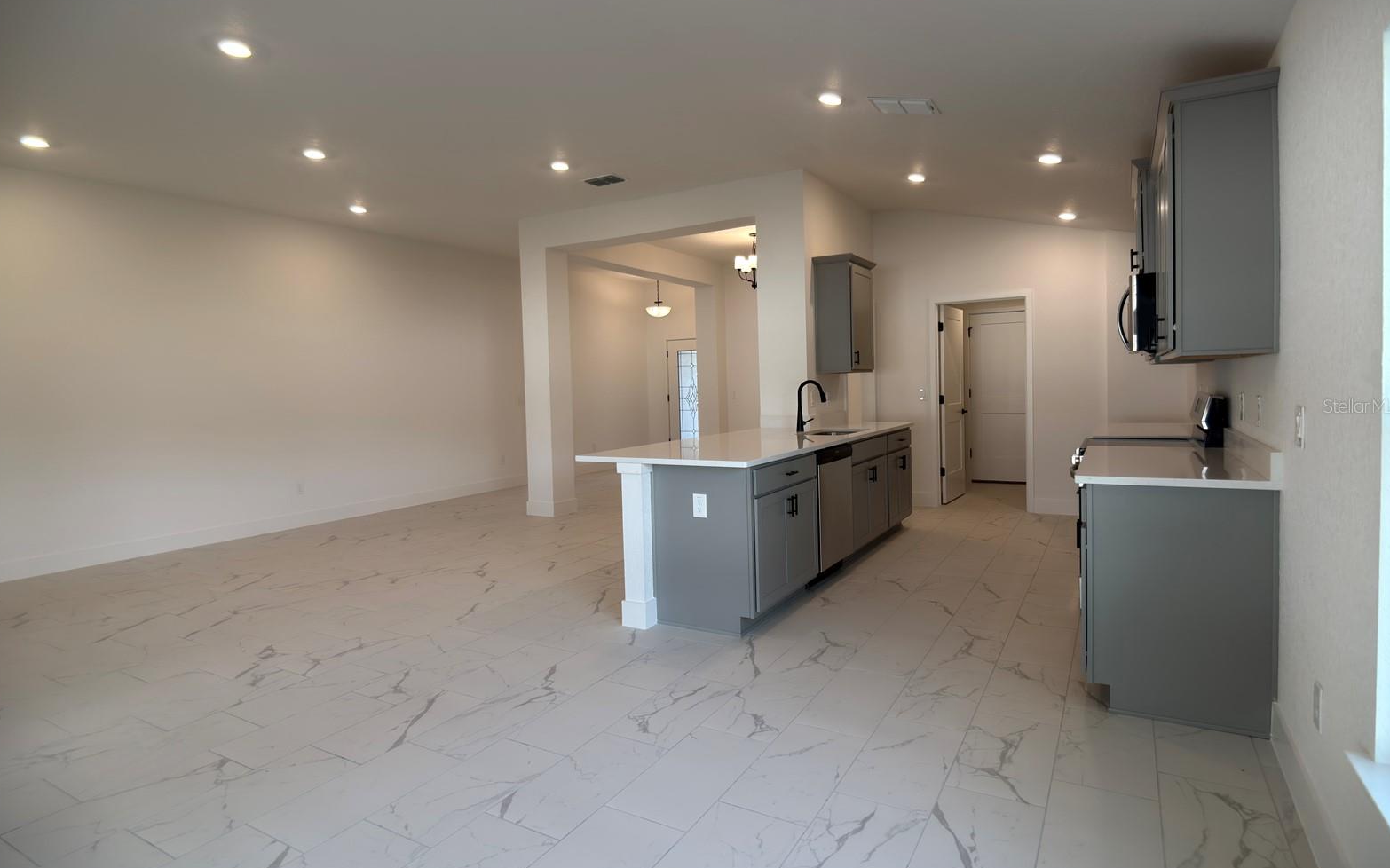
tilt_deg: -1.8
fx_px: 985
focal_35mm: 26
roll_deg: +2.1
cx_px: 697
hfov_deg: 70.4
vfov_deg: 47.5
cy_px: 406
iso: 100
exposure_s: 1/197
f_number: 1.78
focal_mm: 6.76
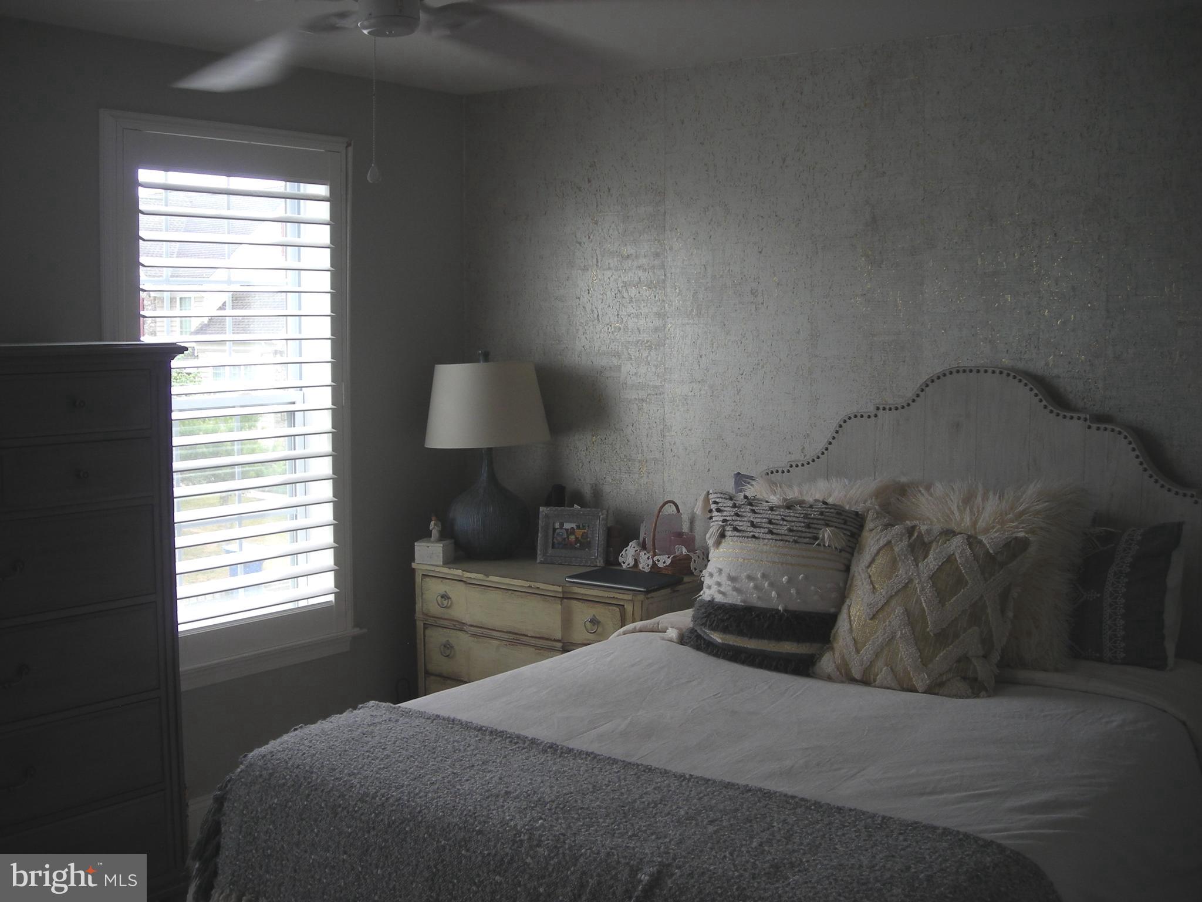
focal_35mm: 38
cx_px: 601
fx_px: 1320
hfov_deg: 49.0
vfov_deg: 37.7
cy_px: 451
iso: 50
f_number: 3.2
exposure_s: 1/35.7
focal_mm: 6.3
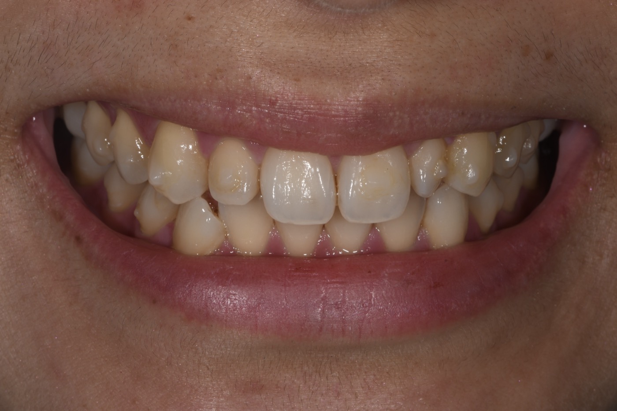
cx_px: 308
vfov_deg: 10.8
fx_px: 2176
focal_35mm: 127
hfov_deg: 16.1
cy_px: 206
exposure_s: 1/60
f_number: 29
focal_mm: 85
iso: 100
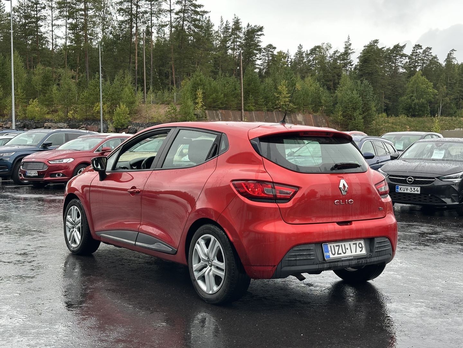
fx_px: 642
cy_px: 174
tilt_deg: -3.4
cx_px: 232
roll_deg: +0.2
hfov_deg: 39.7
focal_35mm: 48
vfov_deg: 30.3
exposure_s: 1/350
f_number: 1.78
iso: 64
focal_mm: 6.86
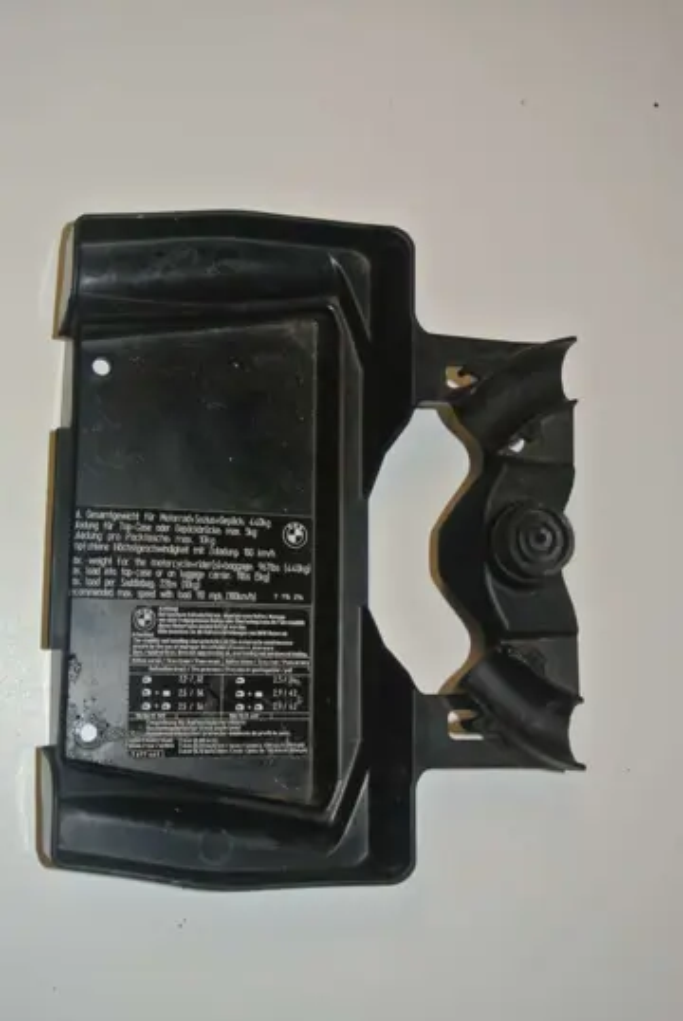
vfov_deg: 41.9
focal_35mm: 47
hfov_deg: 28.7
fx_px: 1334
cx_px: 342
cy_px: 510
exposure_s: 1/60
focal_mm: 17.5
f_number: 4.5
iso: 200
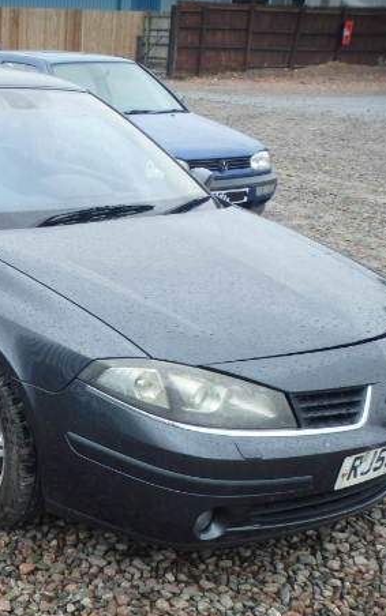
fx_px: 908
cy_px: 323
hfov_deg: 23.5
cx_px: 57
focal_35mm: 54
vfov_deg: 37.5
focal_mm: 6.4
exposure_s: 1/160
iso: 125
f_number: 4.5
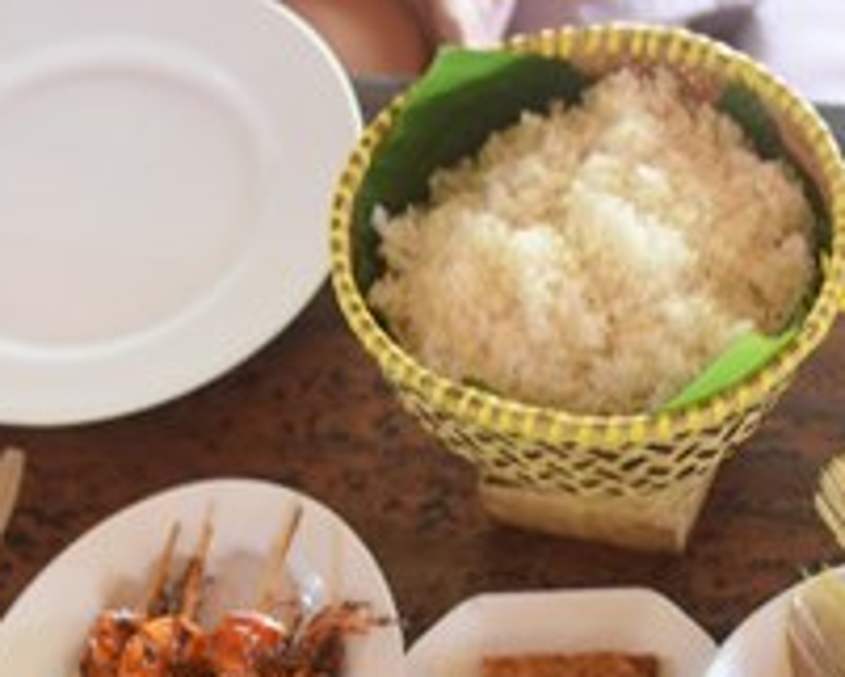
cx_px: 568
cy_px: 973
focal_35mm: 94
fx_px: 2352
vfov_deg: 15.3
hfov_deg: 20.3
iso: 640
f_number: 2.8
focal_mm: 24
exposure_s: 1/20
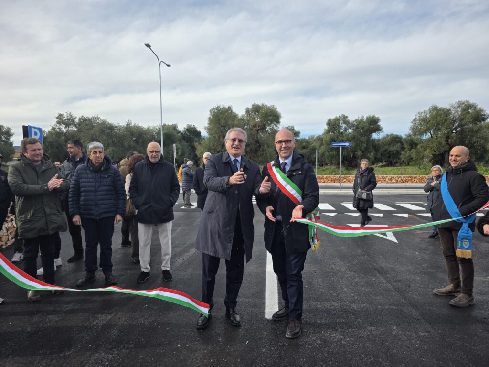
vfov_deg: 58.9
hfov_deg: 73.9
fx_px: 325
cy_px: 184
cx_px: 244
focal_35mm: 23
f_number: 1.7
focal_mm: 6.3
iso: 80
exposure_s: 1/3042
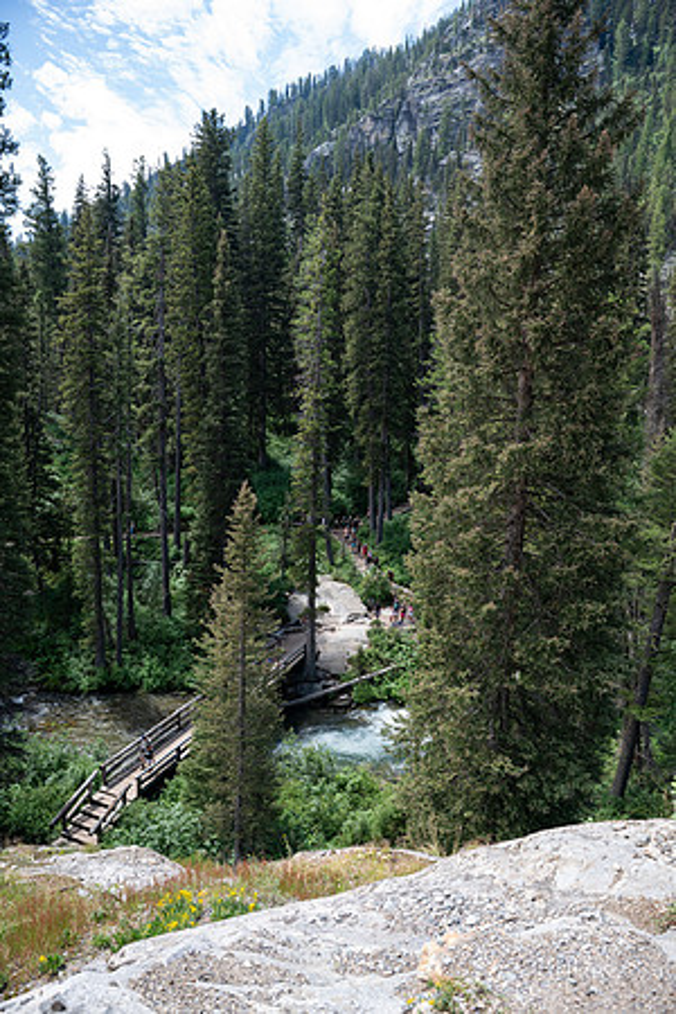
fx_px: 676
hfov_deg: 53.1
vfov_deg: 73.7
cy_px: 507
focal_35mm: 24
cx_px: 338
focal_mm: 24
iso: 280
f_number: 5
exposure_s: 1/500
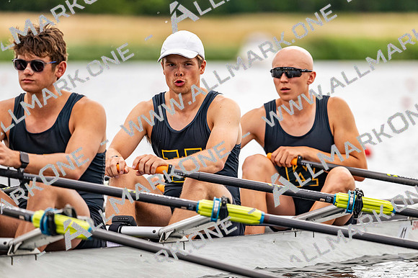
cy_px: 139
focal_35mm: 400
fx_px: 4643
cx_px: 209
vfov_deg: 3.4
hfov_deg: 5.2
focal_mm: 400
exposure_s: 1/2500
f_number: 4.5
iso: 560
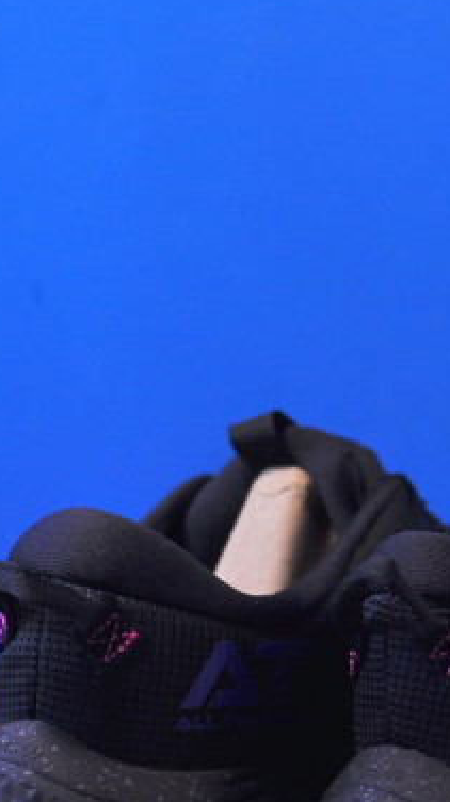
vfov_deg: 12.9
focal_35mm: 167
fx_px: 3549
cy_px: 539
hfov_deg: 7.2
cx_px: 497
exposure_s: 1/320
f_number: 3.2
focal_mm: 50
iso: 250
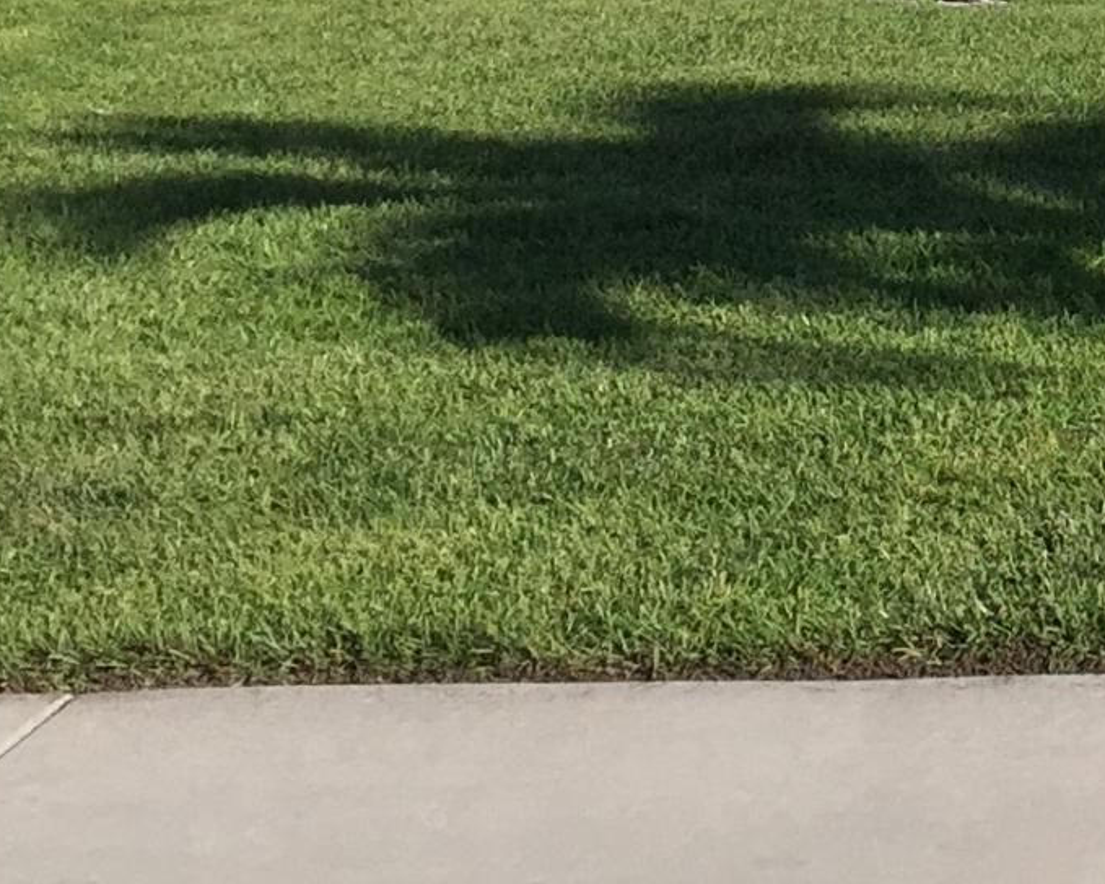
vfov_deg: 11.9
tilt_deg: +2.1
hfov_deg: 14.2
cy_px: -332
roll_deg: -1.7
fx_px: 4087
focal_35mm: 125
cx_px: 1769
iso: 32
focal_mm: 4.15
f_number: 2.2
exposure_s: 1/3300
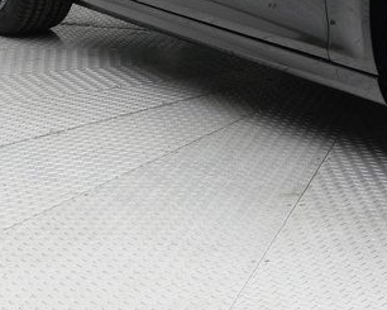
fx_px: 1570
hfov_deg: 13.4
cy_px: -75
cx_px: 544
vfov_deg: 11.0
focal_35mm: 137
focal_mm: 21
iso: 800
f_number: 4.7
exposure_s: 1/60
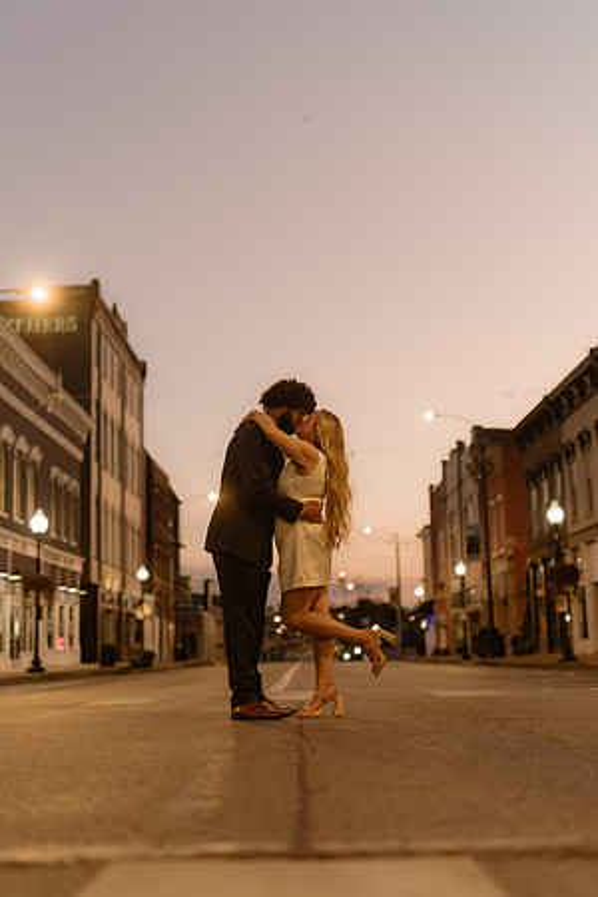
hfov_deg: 27.0
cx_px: 299
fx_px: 1246
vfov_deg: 39.6
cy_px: 448
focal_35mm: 50
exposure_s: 1/320
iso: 1000
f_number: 1.4
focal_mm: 50
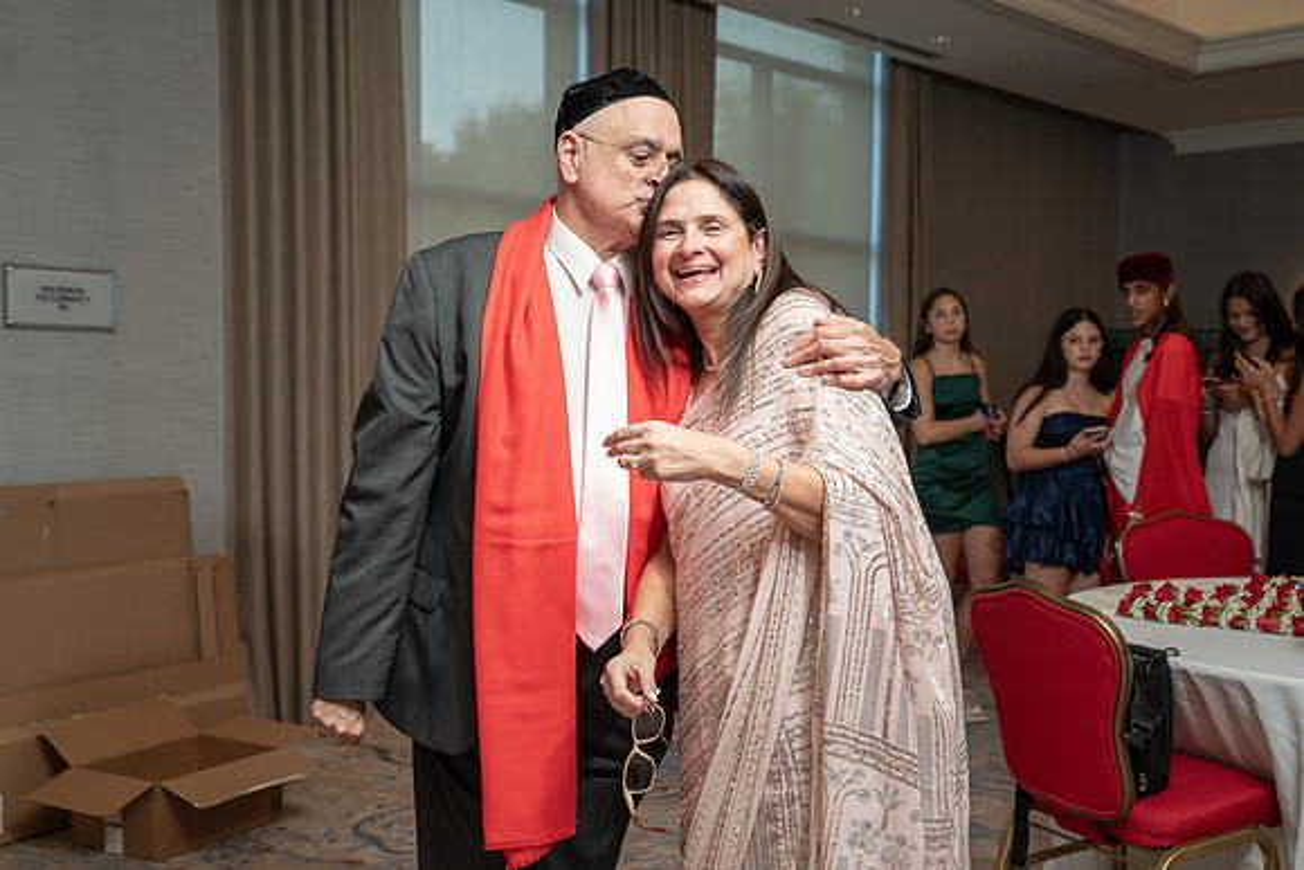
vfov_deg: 31.2
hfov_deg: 45.4
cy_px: 436
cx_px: 670
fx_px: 1558
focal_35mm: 43
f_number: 4
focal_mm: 41
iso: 1000
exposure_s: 1/250
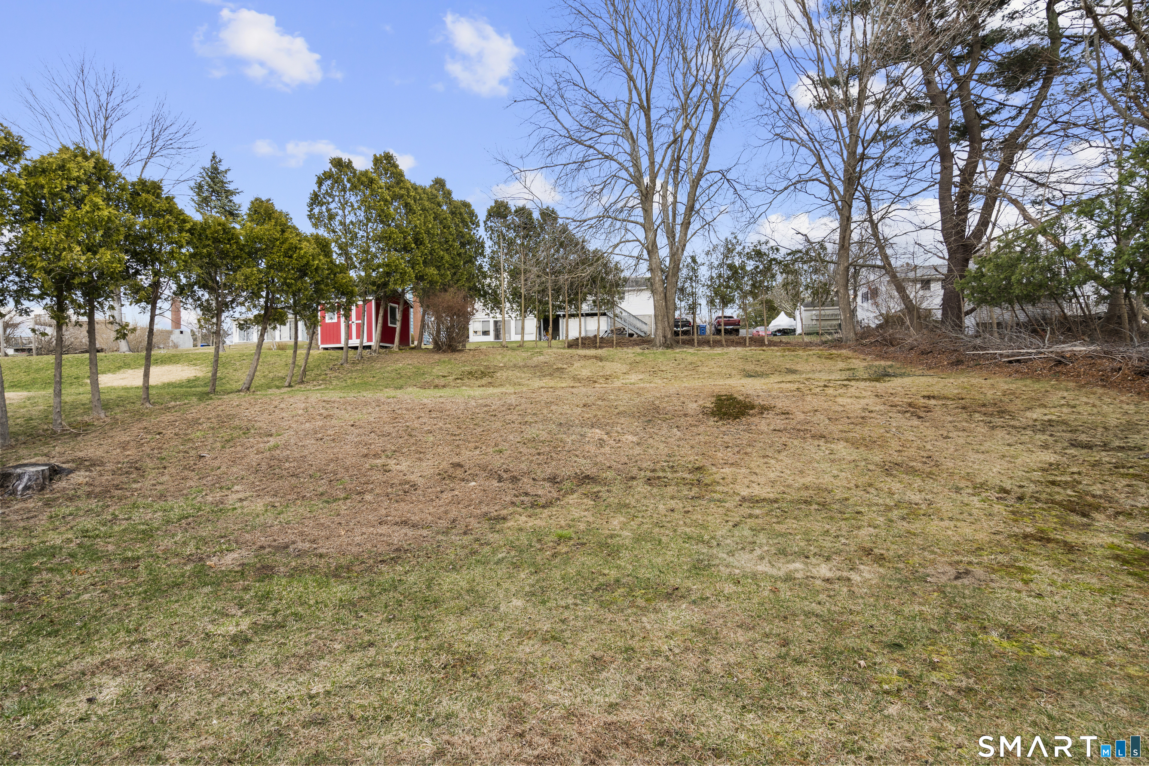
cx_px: 574
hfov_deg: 93.3
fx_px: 543
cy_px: 383
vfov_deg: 70.4
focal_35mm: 17
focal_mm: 17
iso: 200
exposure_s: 1/15
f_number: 9
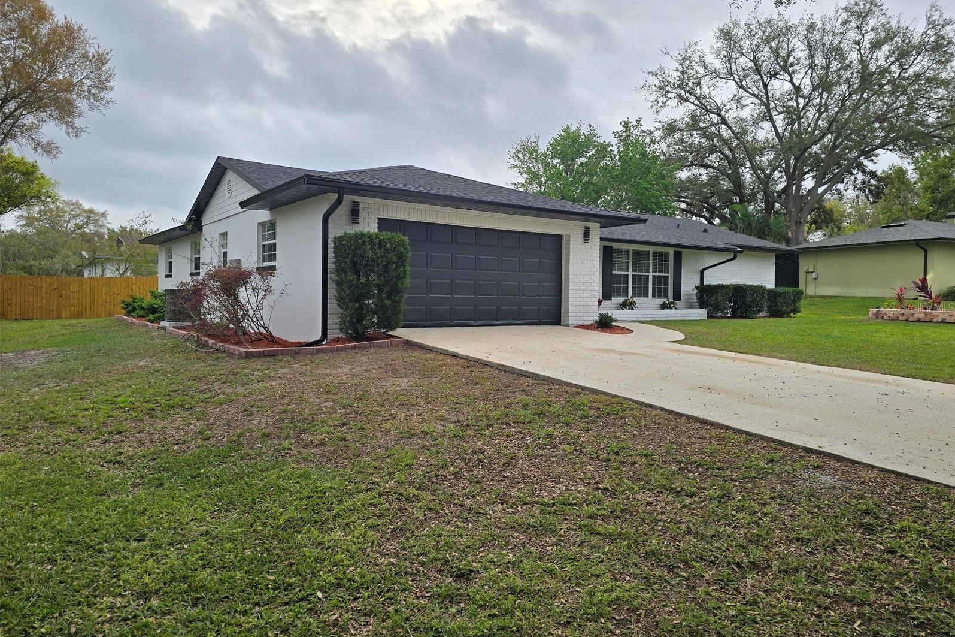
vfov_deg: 53.1
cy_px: 307
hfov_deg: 73.7
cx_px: 478
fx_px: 637
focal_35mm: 24
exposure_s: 1/887
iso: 12
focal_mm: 6.3
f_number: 1.7
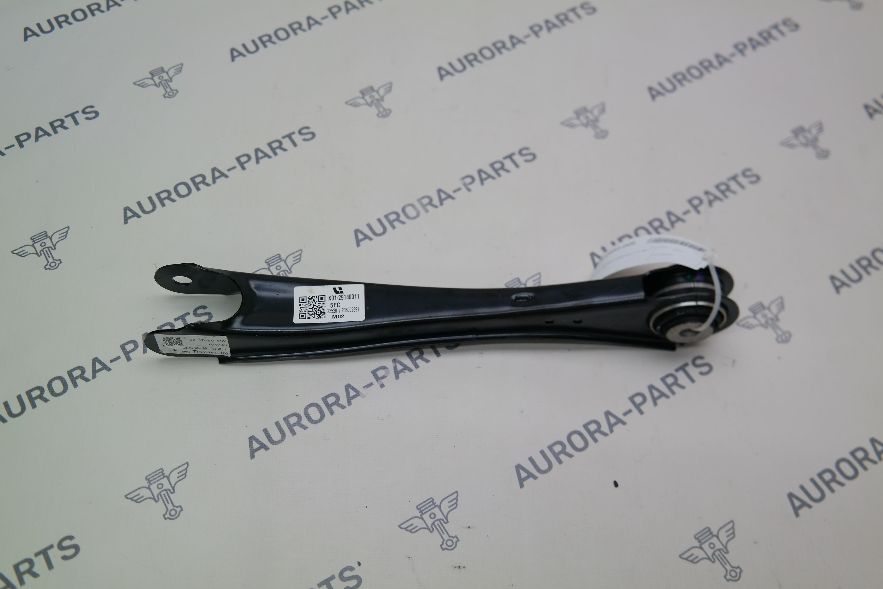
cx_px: 442
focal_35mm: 36
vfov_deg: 36.9
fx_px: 883
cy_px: 294
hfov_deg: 53.1
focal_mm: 24
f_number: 4
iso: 100
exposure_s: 1/100
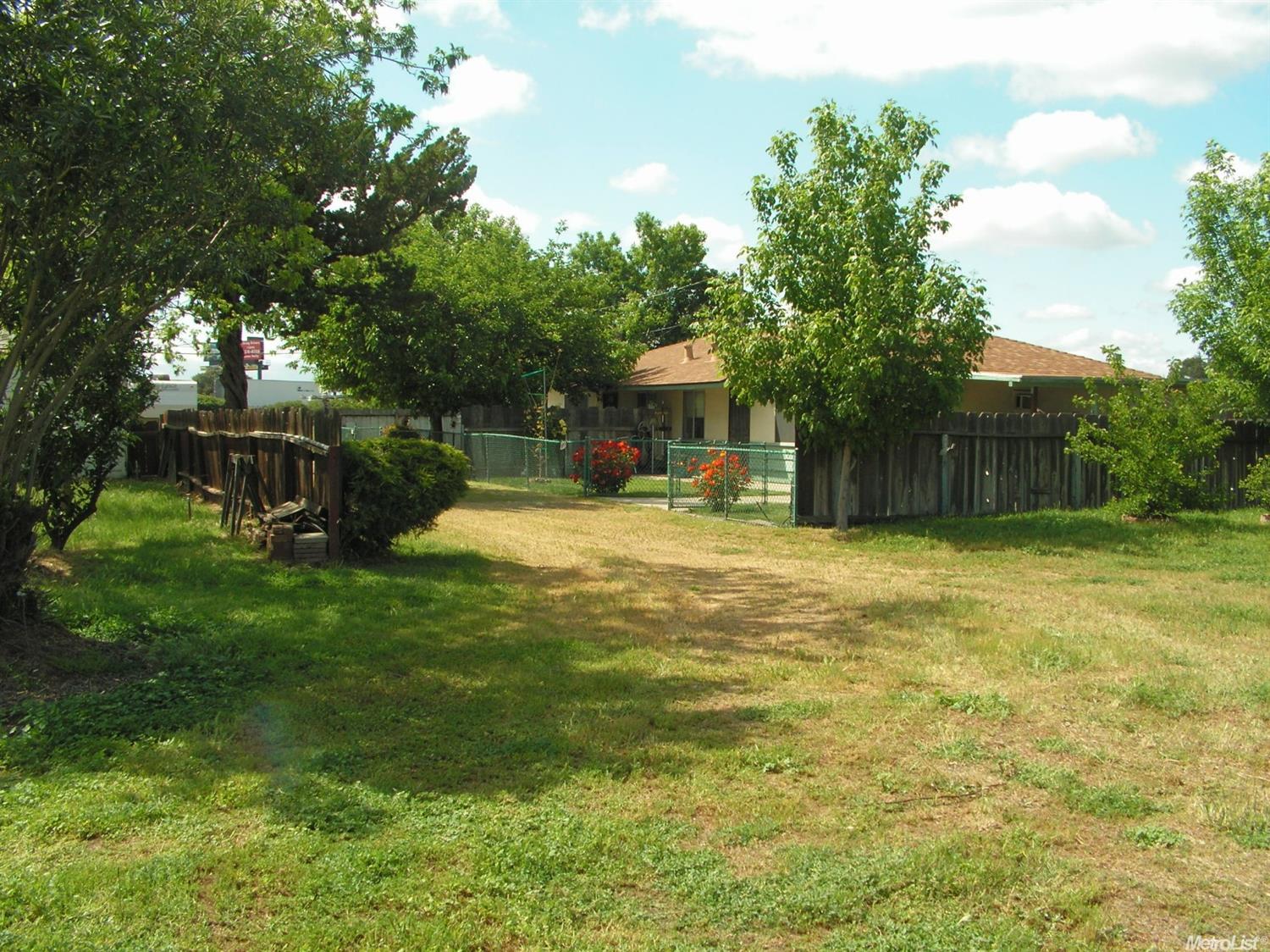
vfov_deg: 39.6
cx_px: 635
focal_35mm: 36
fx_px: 1320
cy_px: 476
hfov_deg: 51.4
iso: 50
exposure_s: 1/200
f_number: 4.8
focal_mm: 6
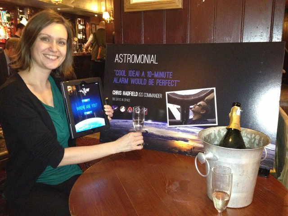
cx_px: 144
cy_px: 108
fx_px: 291
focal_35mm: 35
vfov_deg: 40.7
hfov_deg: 52.6
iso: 640
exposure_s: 1/16
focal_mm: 4.28
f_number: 2.4
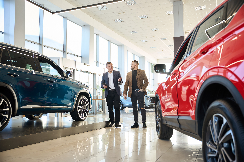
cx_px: 122
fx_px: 235
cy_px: 81
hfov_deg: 54.8
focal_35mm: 35
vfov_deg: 38.2
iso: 640
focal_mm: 34.7
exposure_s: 1/250
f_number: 3.2
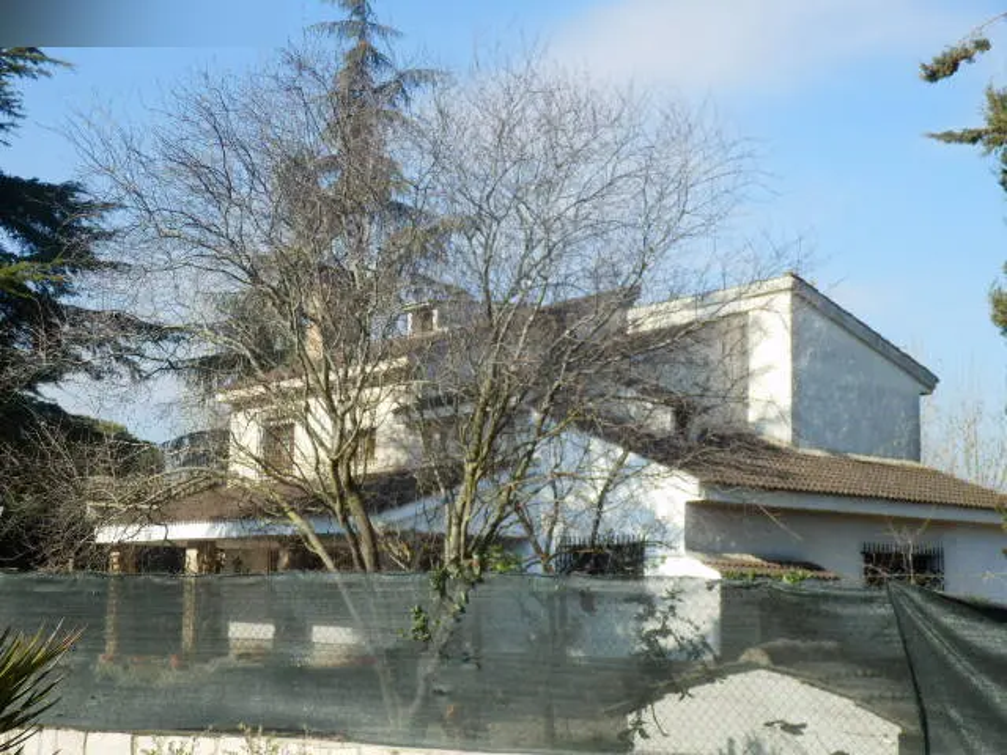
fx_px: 1833
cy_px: 378
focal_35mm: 63
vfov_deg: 23.3
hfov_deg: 30.7
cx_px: 504
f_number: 4.6
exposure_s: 1/400
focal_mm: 11.1
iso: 80
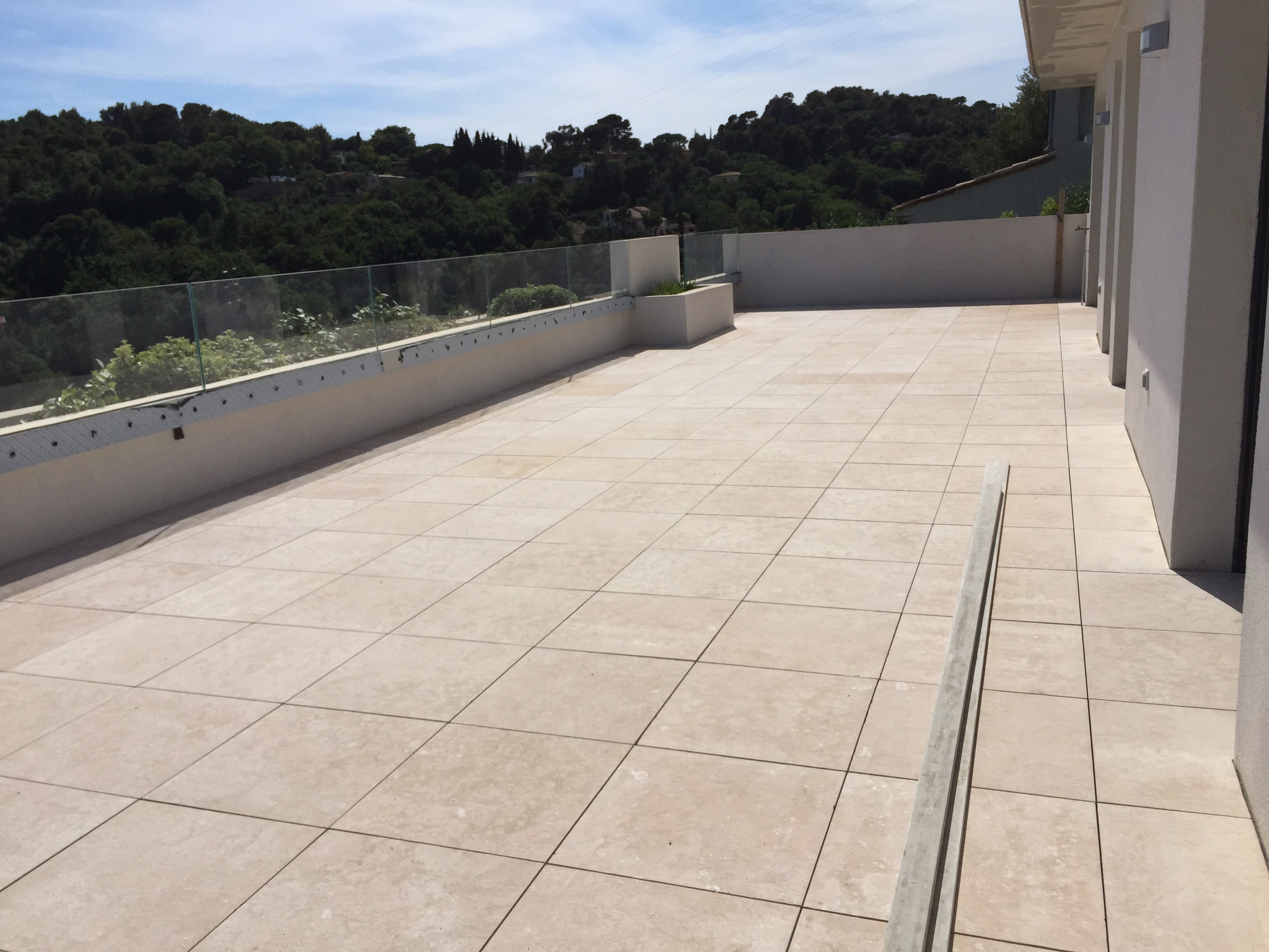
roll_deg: +3.4
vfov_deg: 48.2
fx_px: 1063
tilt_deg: -13.6
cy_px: 476
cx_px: 634
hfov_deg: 61.7
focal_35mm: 29
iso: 32
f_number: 2.2
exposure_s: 1/5650
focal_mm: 4.15
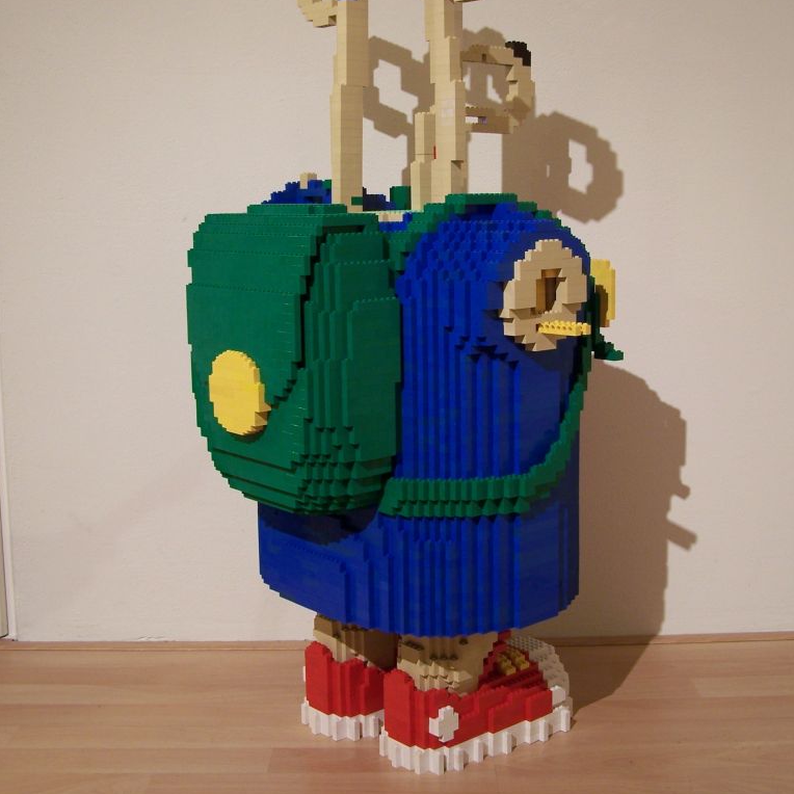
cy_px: 342
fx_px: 1168
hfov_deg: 37.6
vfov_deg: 37.5
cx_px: 396
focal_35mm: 45
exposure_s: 1/2
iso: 80
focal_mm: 6.3
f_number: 2.8
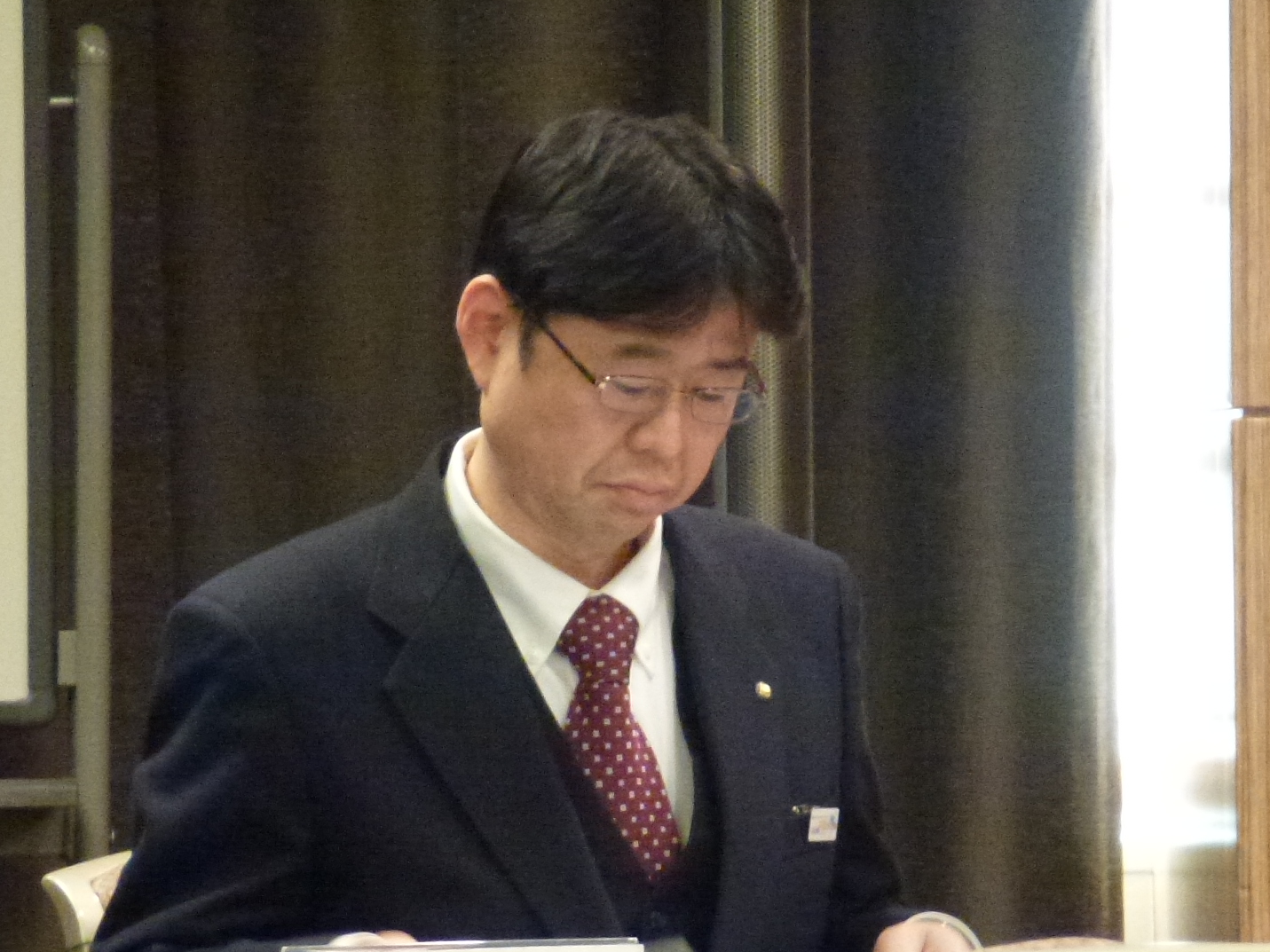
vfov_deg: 2.2
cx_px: 660
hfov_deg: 2.9
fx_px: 25203
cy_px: 586
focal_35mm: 687
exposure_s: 1/15
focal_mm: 68.8
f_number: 5.9
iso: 800
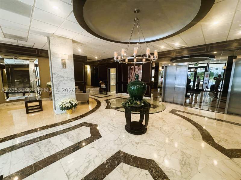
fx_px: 97
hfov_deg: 102.1
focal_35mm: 14
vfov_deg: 85.7
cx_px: 120
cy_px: 90
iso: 250
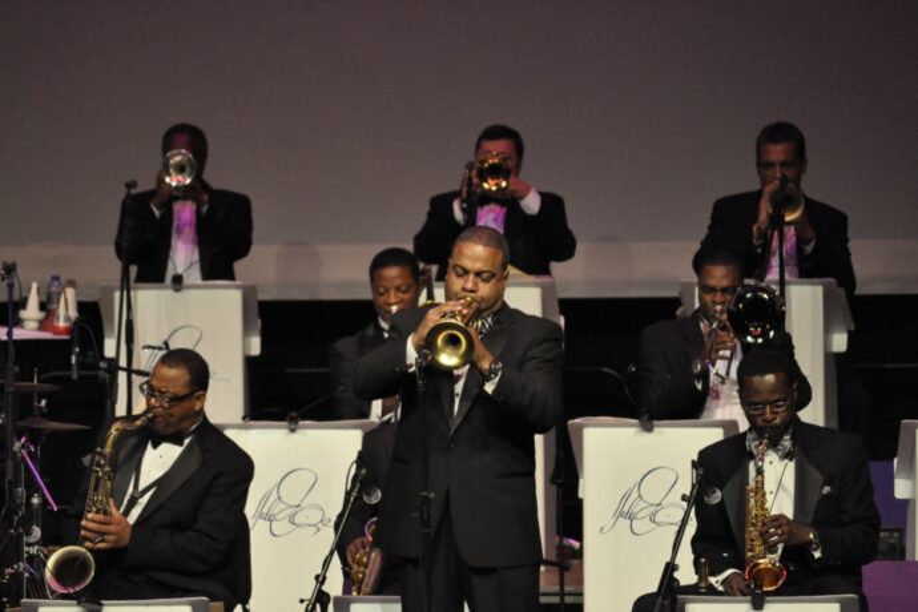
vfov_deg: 4.6
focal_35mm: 300
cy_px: 306
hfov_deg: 6.9
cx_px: 459
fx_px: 7649
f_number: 5.6
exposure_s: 1/250
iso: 3200
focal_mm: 200
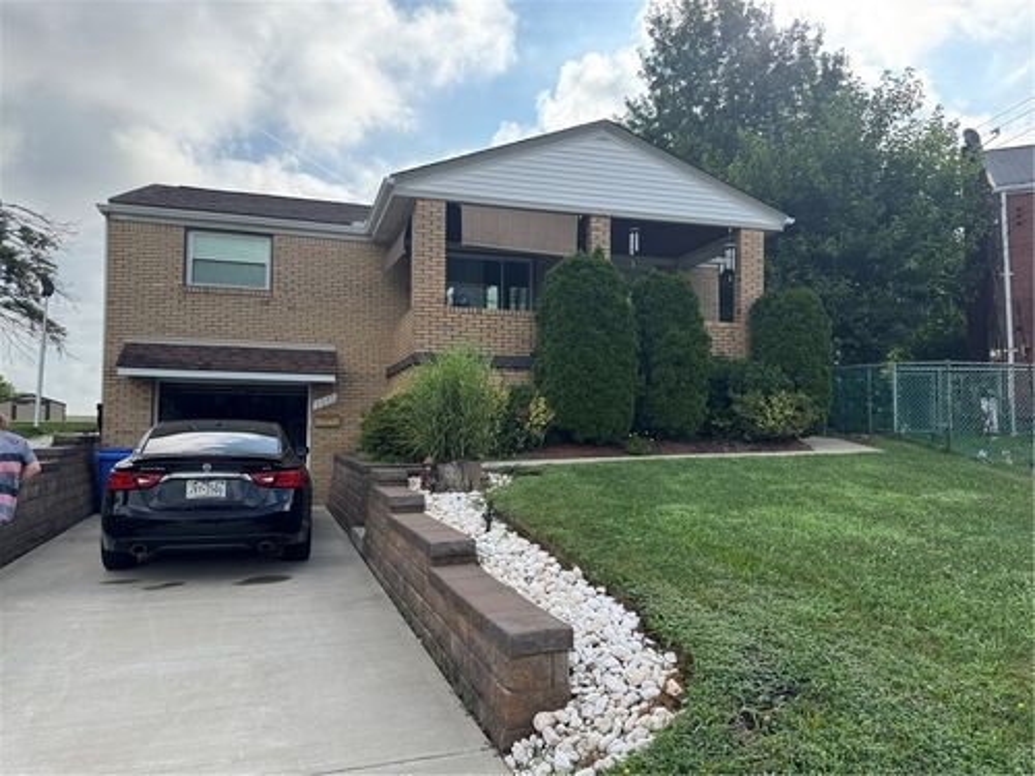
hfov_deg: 71.6
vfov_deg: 56.8
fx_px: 718
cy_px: 388
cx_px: 518
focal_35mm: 24
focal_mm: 6.76
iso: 80
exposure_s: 1/2041
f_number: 1.78
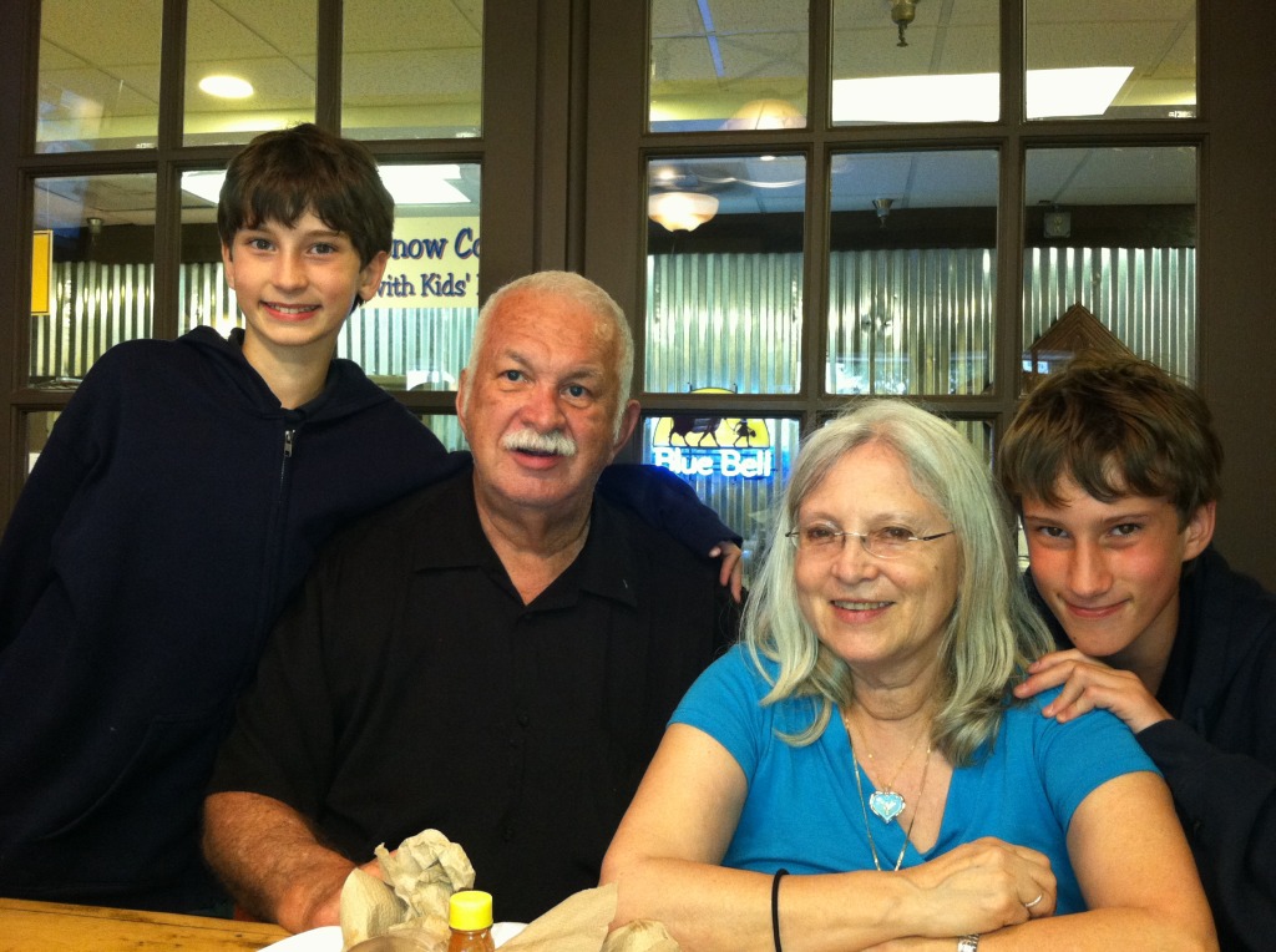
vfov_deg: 40.6
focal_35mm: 35
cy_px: 476
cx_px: 638
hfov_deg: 52.7
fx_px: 1288
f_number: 2.8
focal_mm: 3.85
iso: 250
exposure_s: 1/15
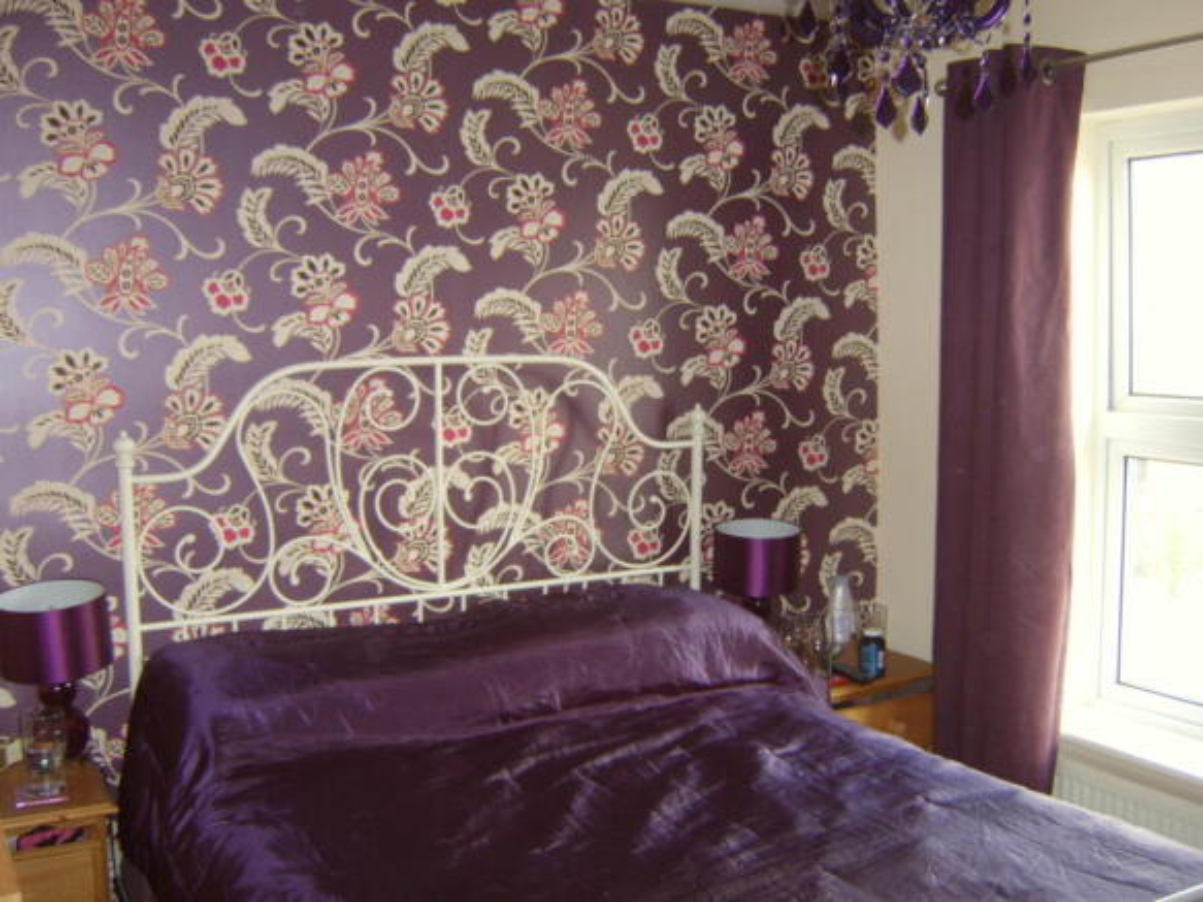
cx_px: 602
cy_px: 451
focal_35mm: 31
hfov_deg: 58.4
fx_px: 1077
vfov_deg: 45.4
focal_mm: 8.13
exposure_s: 1/30
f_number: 2.7
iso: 141
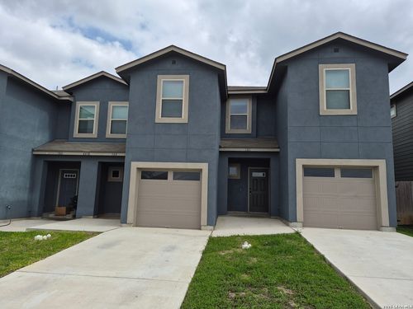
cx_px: 206
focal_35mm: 23
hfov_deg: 73.9
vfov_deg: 58.9
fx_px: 274
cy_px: 154
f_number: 1.8
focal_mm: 5.4
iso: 80
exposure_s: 1/5744
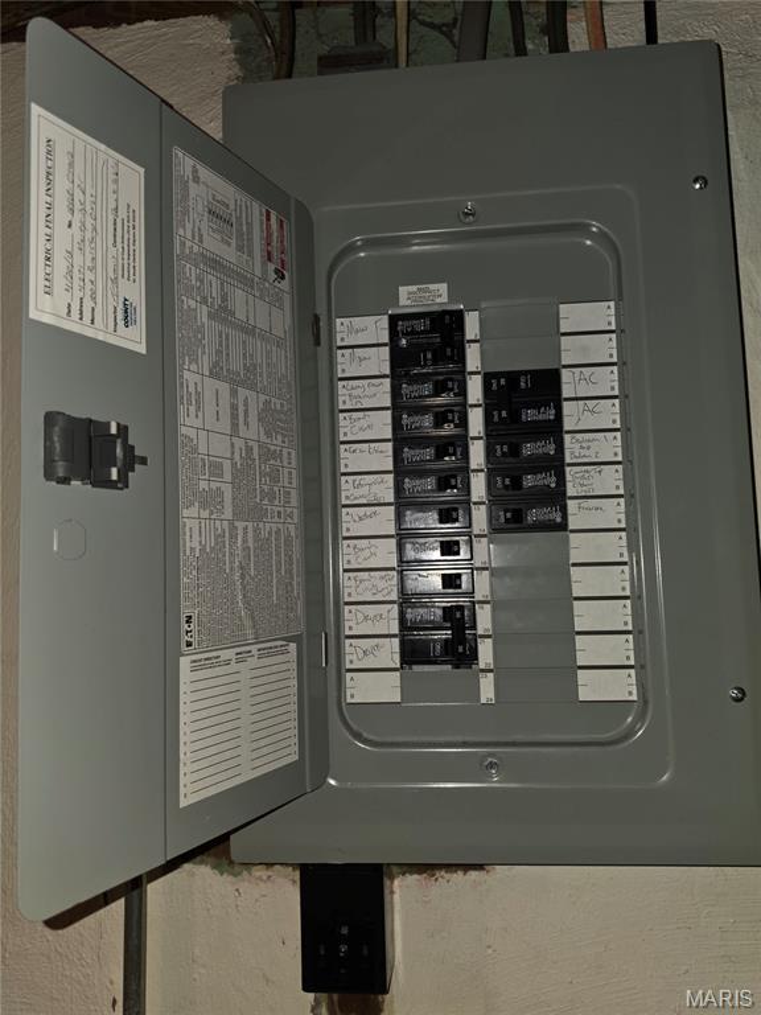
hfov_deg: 58.9
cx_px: 380
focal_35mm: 23
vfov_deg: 73.9
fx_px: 674
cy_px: 508
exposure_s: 1/50
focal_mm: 6.5
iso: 20
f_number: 1.4
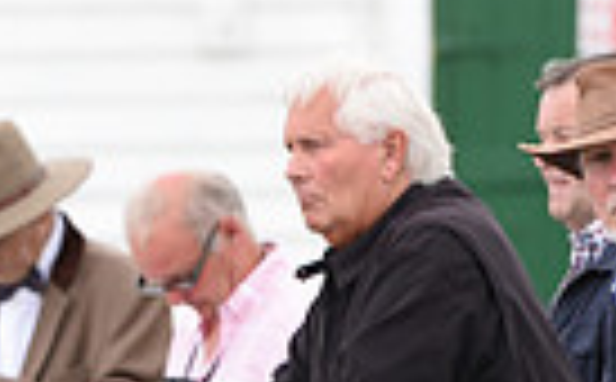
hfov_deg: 2.6
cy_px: 618
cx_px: -625
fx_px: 13420
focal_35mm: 801
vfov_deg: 1.6
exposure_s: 1/640
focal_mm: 185
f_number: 4.5
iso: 800
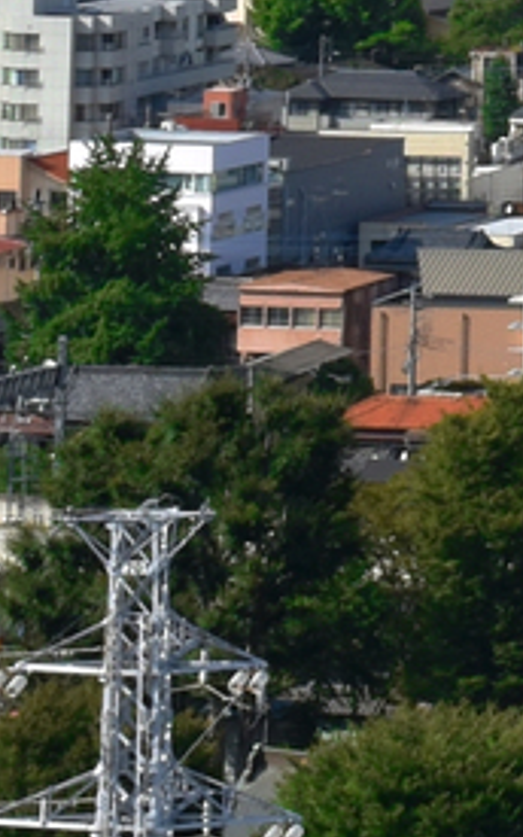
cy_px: -954
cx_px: 1864
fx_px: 6854
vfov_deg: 6.7
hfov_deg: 4.1
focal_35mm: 301
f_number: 14
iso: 160
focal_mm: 27
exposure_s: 1/160
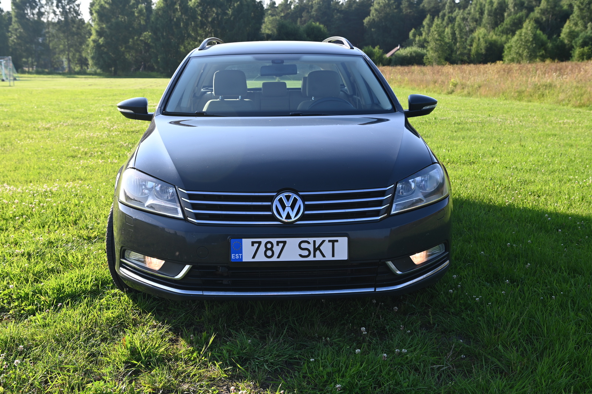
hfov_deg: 42.8
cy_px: 197
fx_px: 756
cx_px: 296
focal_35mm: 46
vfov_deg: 29.2
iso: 200
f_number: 8
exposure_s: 1/200
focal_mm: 46
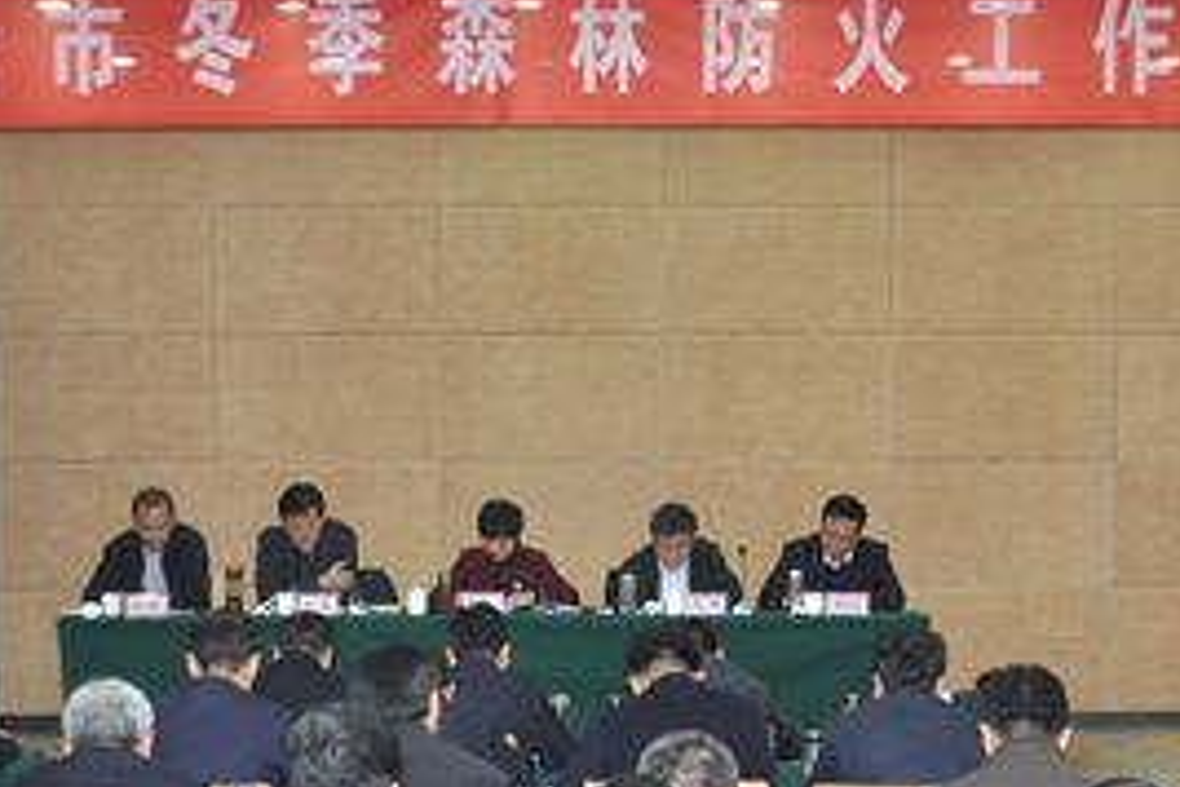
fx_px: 2757
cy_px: 626
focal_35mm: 84
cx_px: 676
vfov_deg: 16.1
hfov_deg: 24.1
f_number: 4.5
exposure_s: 1/60
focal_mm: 25
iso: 1250
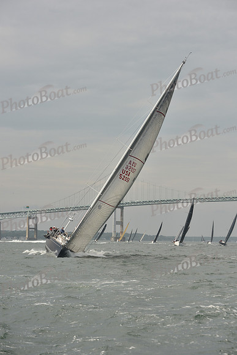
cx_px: 118
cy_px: 178
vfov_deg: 23.9
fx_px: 839
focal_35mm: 85
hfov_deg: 16.1
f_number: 6.3
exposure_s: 1/640
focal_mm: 85
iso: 250
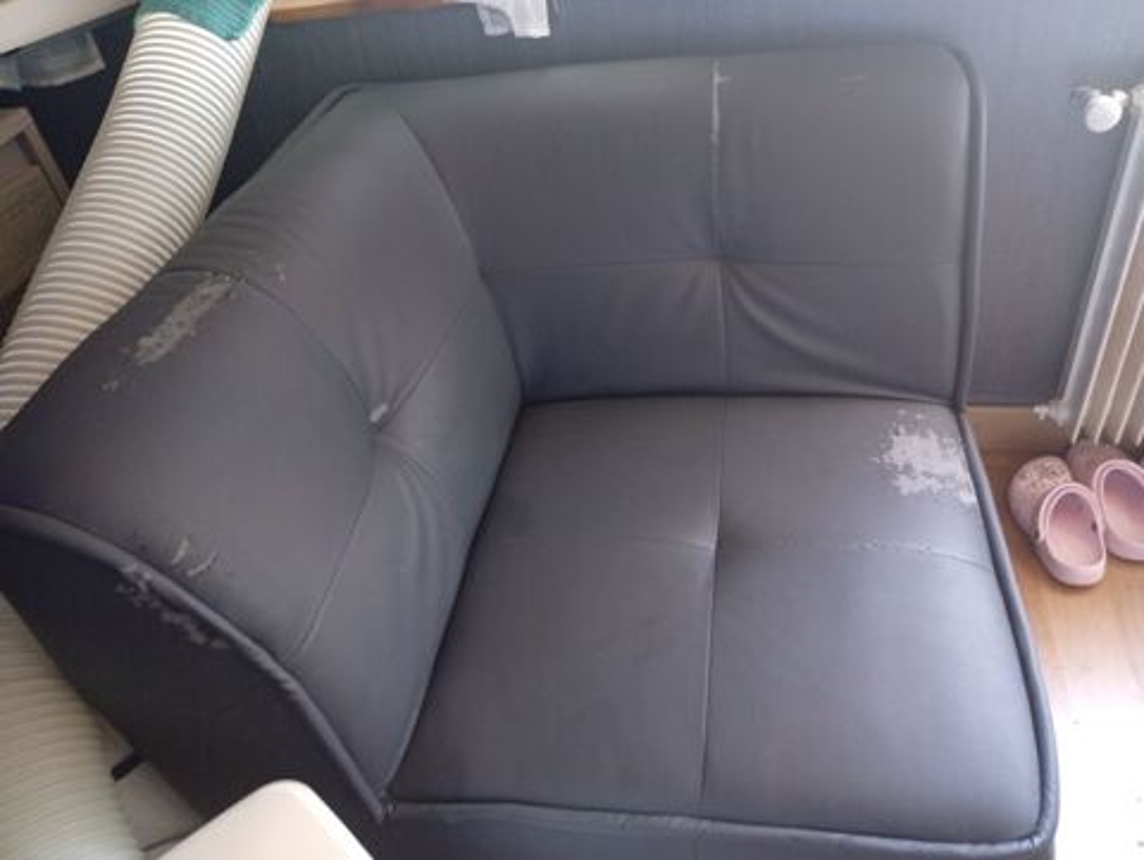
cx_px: 572
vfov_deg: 51.4
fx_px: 893
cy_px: 430
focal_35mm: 27
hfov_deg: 65.3
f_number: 1.8
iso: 1587
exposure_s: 1/16.7
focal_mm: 3.98
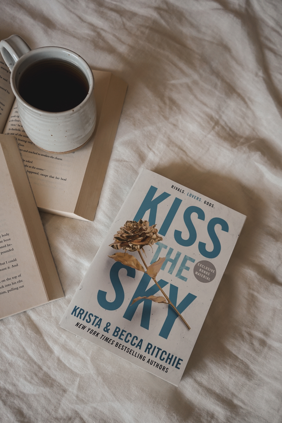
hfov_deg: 38.9
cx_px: 141
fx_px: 399
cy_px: 212
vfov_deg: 55.8
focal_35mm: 34
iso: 800
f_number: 4
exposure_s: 1/160
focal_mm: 34
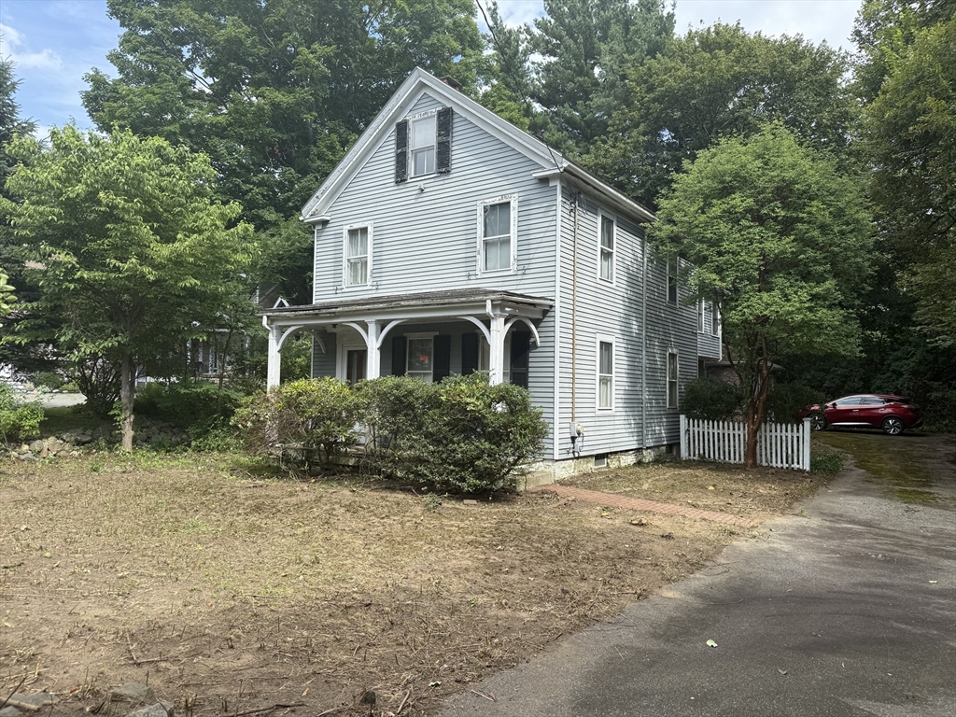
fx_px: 663
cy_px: 358
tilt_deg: +3.1
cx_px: 478
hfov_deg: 71.6
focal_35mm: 24
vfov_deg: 56.8
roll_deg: -1.1
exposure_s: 1/1464
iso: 80
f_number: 1.78
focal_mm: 6.76
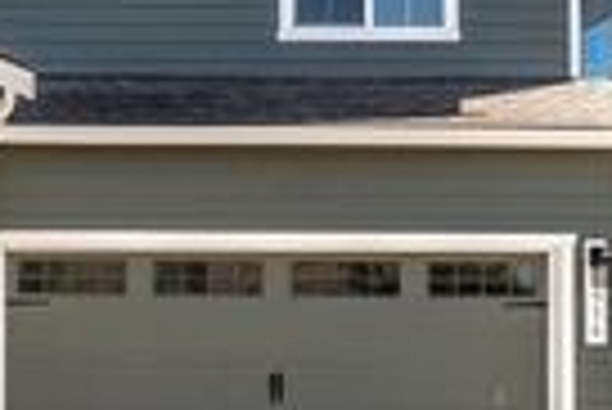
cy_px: 153
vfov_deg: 19.5
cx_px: -158
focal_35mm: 70
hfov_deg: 25.3
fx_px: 1191
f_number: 7.1
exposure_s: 1/160
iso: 80
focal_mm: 19
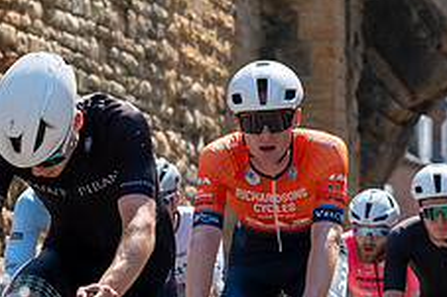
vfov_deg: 4.0
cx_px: -13
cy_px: 183
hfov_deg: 6.0
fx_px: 4268
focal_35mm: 344
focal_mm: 75
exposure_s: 1/800
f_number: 5
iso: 160
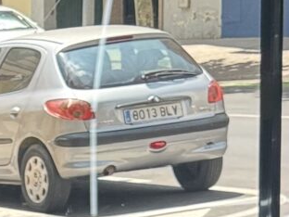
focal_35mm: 246
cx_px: -390
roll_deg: +3.8
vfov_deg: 5.9
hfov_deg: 7.5
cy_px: 479
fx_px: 2054
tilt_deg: -11.7
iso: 64
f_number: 1.78
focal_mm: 6.76
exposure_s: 1/351
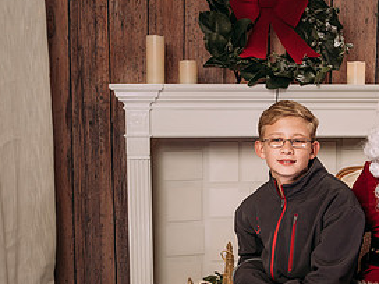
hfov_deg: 24.0
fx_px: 887
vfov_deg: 17.8
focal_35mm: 81
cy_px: 273
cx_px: 246
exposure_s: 1/100
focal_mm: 35
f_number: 5.6
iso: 100
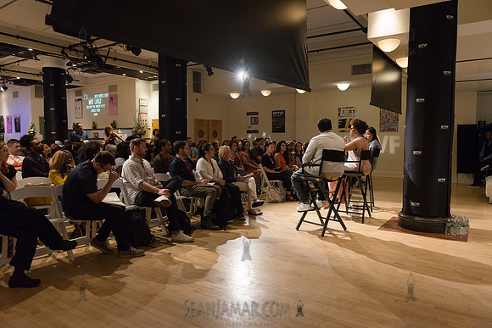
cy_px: 164
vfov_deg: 49.6
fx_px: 355
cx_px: 246
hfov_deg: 69.4
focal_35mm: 26
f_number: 4
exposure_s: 1/320
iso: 2500
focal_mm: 26
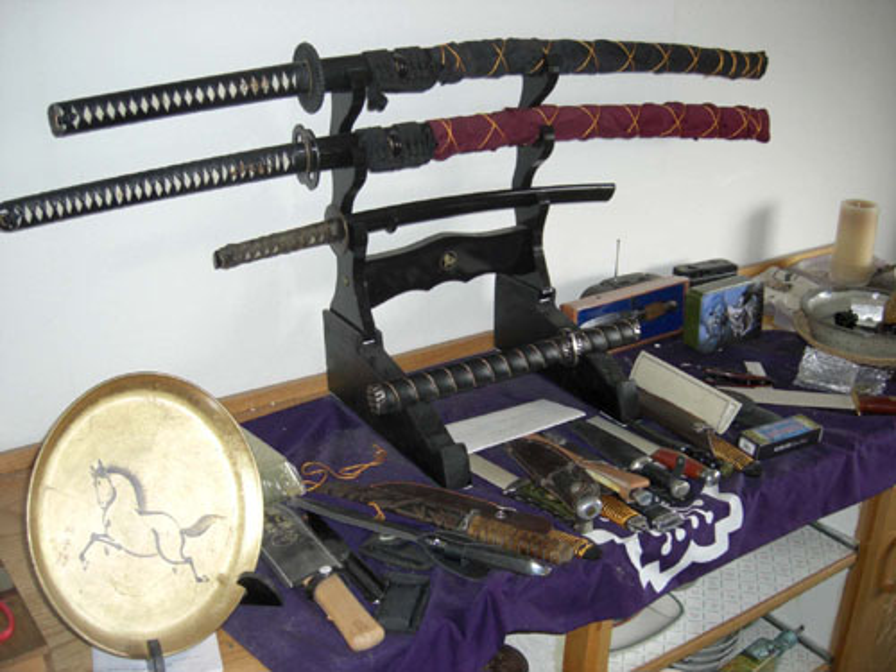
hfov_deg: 49.0
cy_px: 336
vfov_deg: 37.7
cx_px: 448
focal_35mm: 38
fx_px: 984
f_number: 2.8
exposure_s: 1/60
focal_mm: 7.9
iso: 200
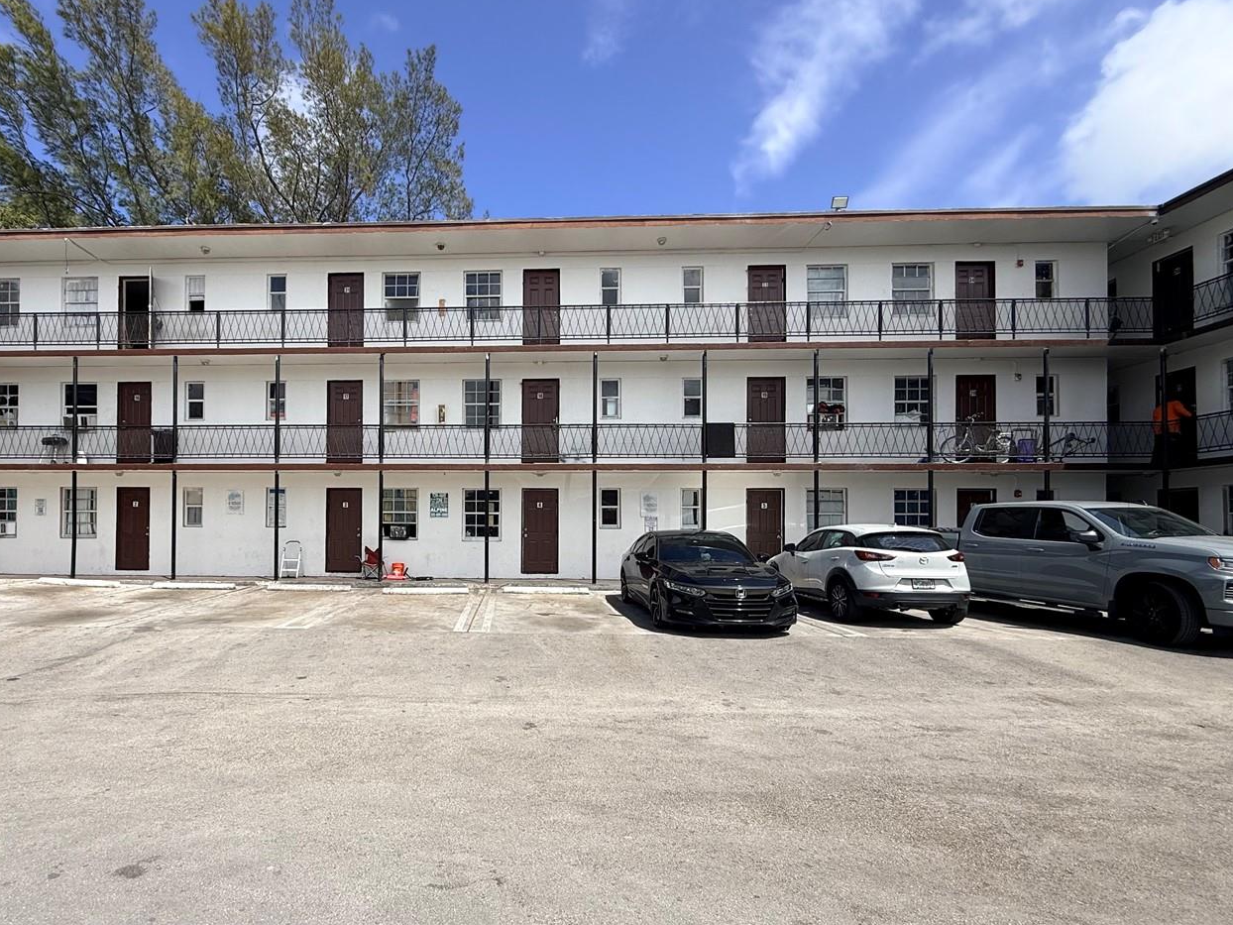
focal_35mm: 18
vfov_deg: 71.3
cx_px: 483
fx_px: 641
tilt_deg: +1.2
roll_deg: +0.4
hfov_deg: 86.5
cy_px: 522
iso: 50
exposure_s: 1/2320
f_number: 2.2
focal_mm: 2.22
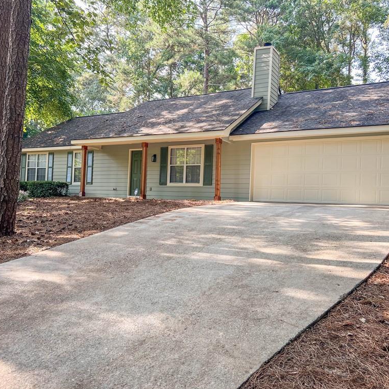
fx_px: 394
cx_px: 192
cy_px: 195
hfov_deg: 52.5
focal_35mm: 31
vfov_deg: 52.5
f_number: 1.5
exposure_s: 1/170
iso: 40
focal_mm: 5.7
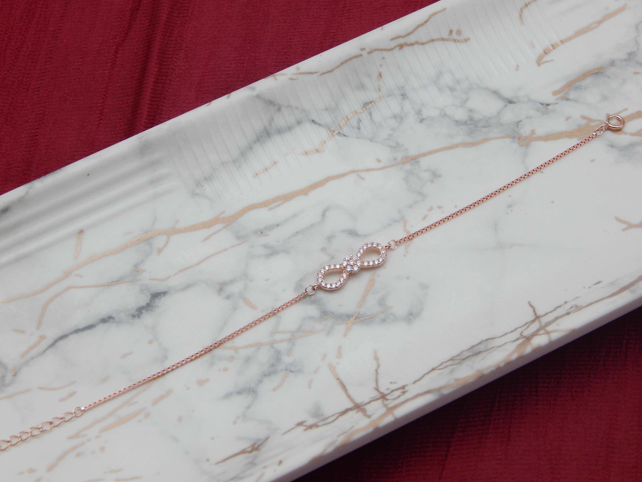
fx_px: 2003
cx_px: 331
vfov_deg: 13.7
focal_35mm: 108
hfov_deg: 18.2
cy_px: 244
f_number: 4.5
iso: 125
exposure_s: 1/160
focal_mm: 18.7
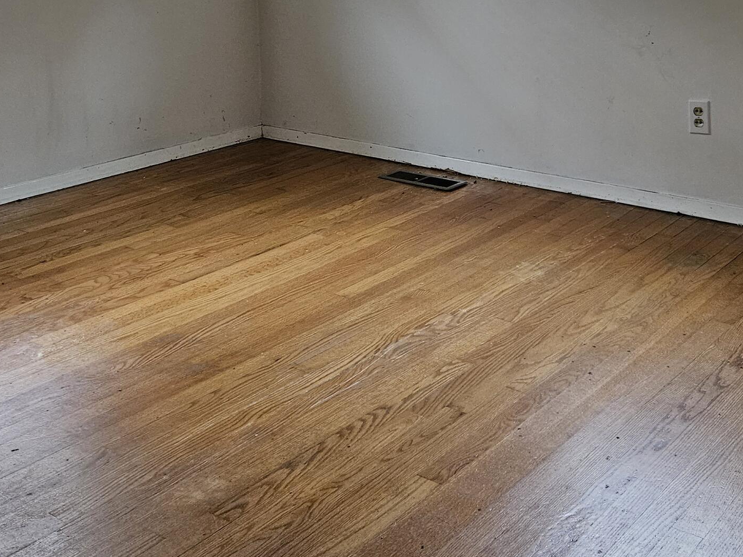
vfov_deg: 28.9
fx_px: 1052
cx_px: 397
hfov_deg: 38.9
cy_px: 100
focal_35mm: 49
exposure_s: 1/120
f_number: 1.8
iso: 500
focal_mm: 5.4
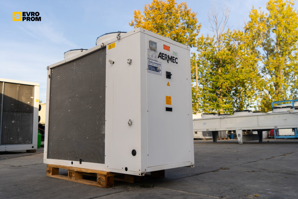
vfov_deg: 42.3
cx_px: 149
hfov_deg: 60.3
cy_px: 100
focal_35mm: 31
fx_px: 257
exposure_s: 1/500
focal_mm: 31
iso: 100
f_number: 5
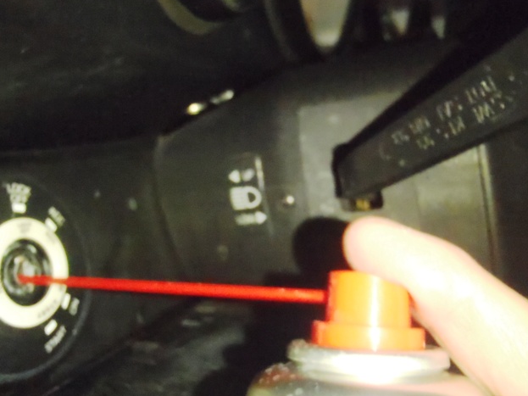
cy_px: 197
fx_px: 580
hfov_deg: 49.0
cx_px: 258
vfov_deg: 37.7
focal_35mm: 38
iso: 1600
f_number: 4.7
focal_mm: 6.64
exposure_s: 1/10
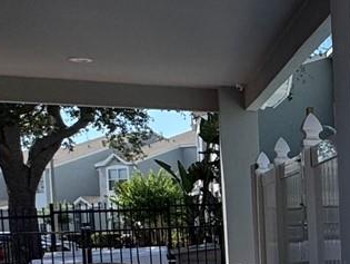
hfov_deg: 19.1
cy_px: 241
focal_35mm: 71
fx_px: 719
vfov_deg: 20.3
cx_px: 666
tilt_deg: -0.8
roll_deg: +1.3
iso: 50
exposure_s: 1/2985
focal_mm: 2.22
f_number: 2.2
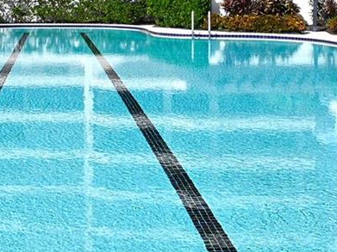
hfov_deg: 31.8
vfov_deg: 23.4
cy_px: -21
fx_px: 574
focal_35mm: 59
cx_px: 62
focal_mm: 10
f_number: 8
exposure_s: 1/400
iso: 100
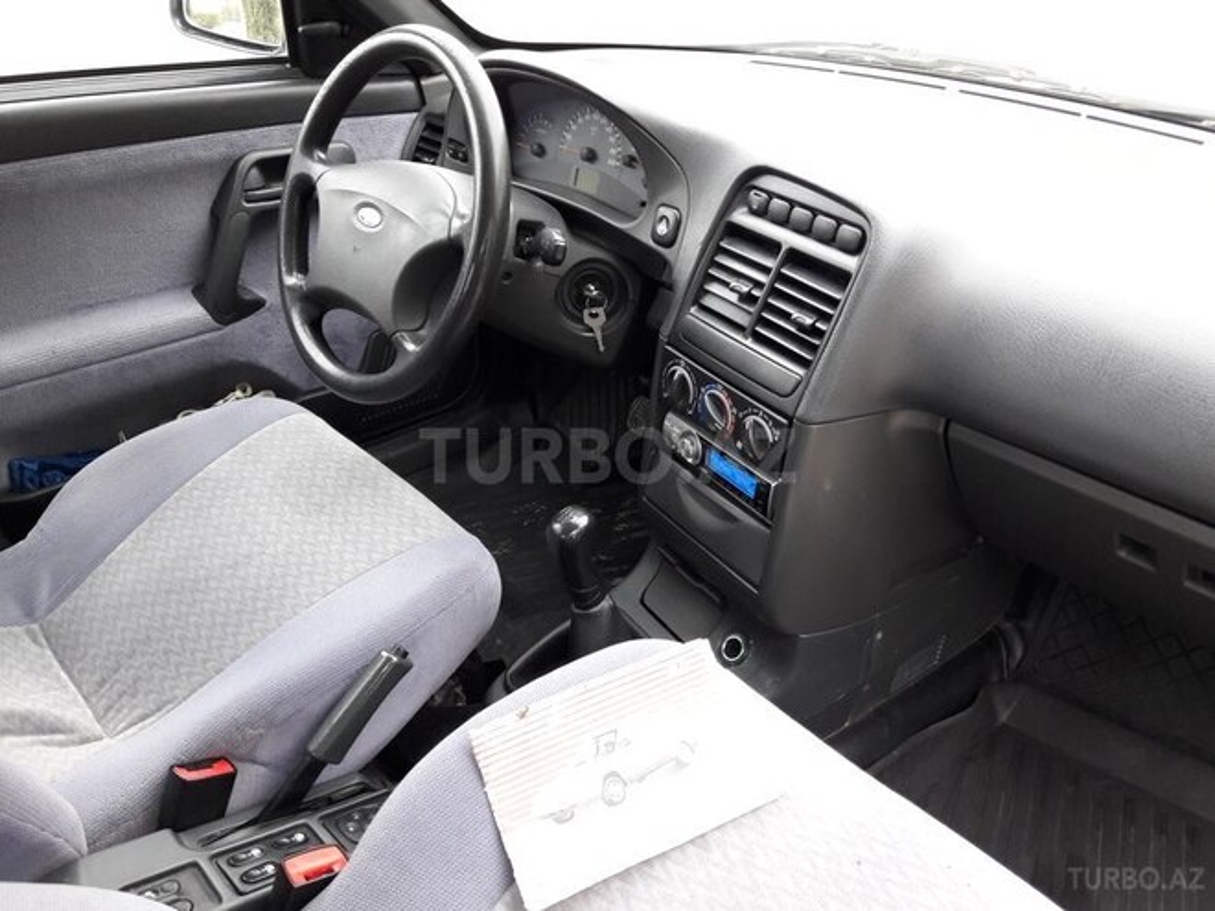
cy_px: 456
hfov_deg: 63.4
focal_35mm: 28
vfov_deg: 49.7
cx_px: 608
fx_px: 983
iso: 125
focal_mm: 3.7
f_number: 1.9
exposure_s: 1/33
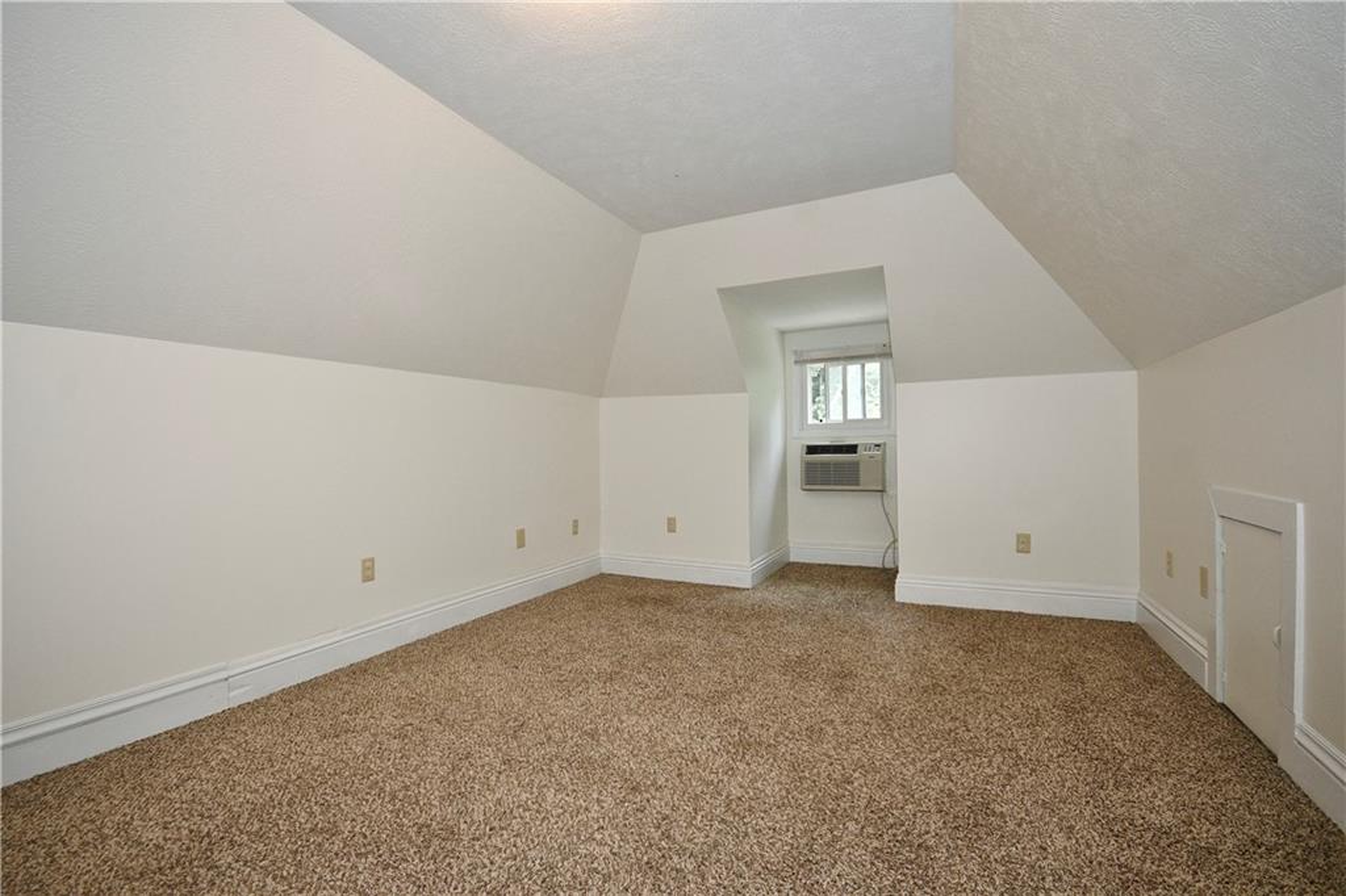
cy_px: 448
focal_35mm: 15
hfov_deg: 100.4
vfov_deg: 77.3
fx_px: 561
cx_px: 673
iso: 800
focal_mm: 10
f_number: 5
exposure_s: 1/60
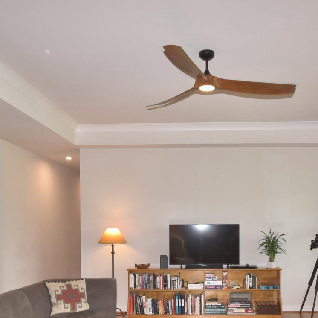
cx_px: 197
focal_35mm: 35
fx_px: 364
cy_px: 226
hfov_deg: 46.8
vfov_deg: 46.1
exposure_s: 1/60
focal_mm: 10
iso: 400
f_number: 5.6
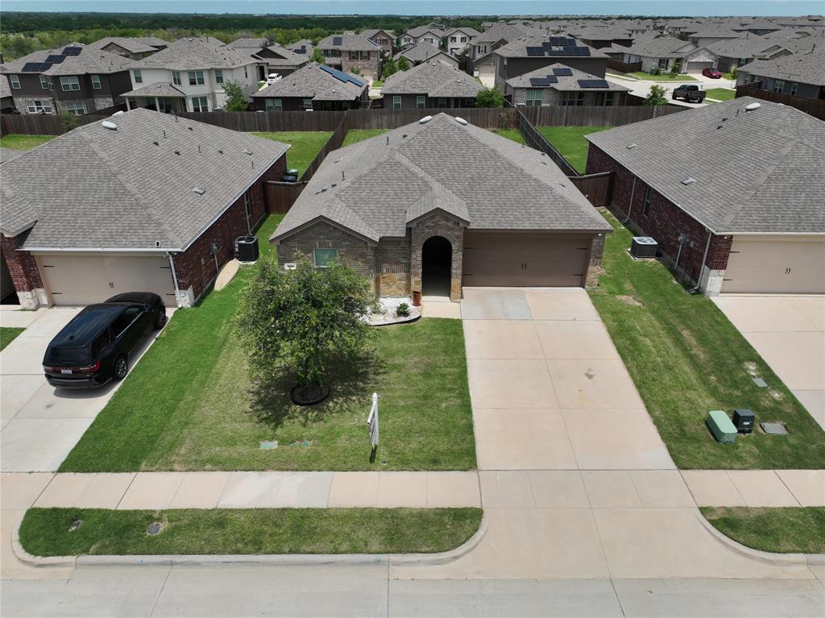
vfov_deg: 56.8
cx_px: 412
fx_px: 572
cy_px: 309
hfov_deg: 71.6
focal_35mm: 24
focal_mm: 12.29
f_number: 2.8
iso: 140
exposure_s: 1/3200
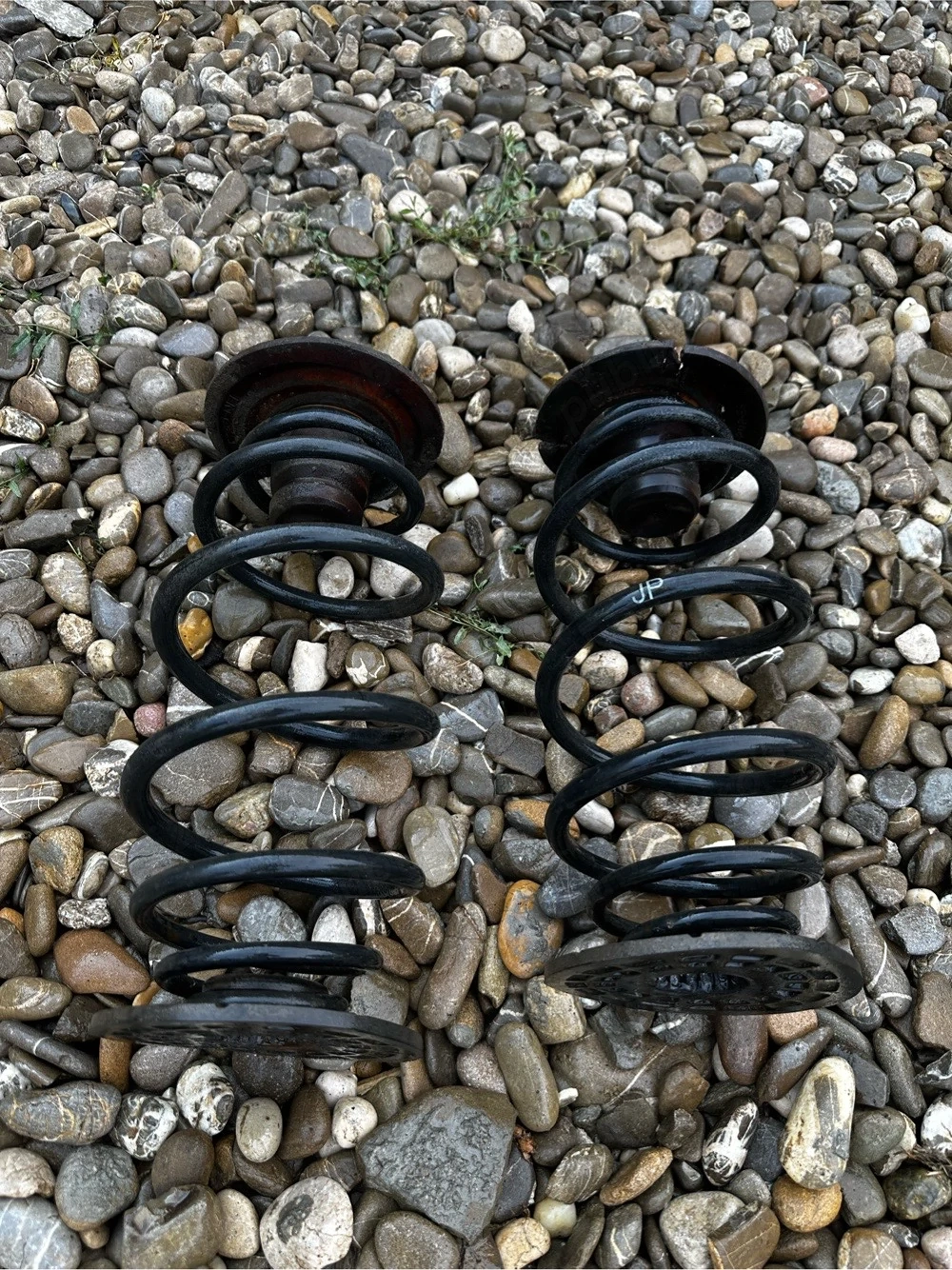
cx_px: 476
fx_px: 880
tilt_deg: -61.7
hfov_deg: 56.8
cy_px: 635
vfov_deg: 71.6
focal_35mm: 24
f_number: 1.78
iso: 80
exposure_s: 1/334
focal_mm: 6.86
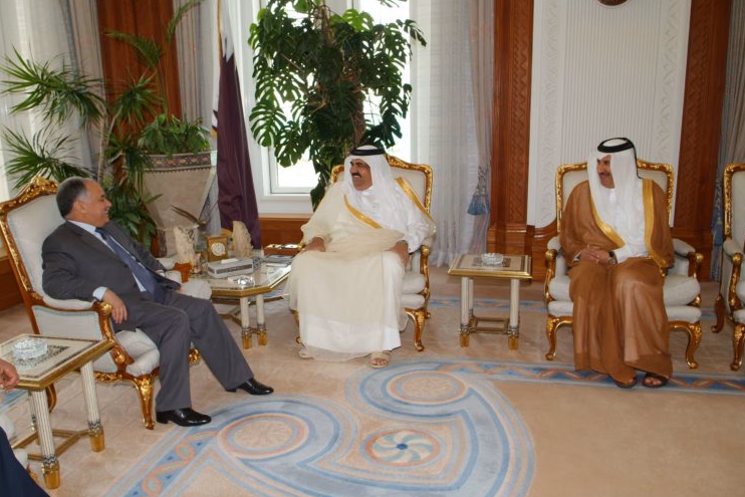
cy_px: 252
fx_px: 621
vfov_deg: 43.6
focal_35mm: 30
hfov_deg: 61.9
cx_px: 364
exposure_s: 1/90
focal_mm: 19
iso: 400
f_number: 5.6
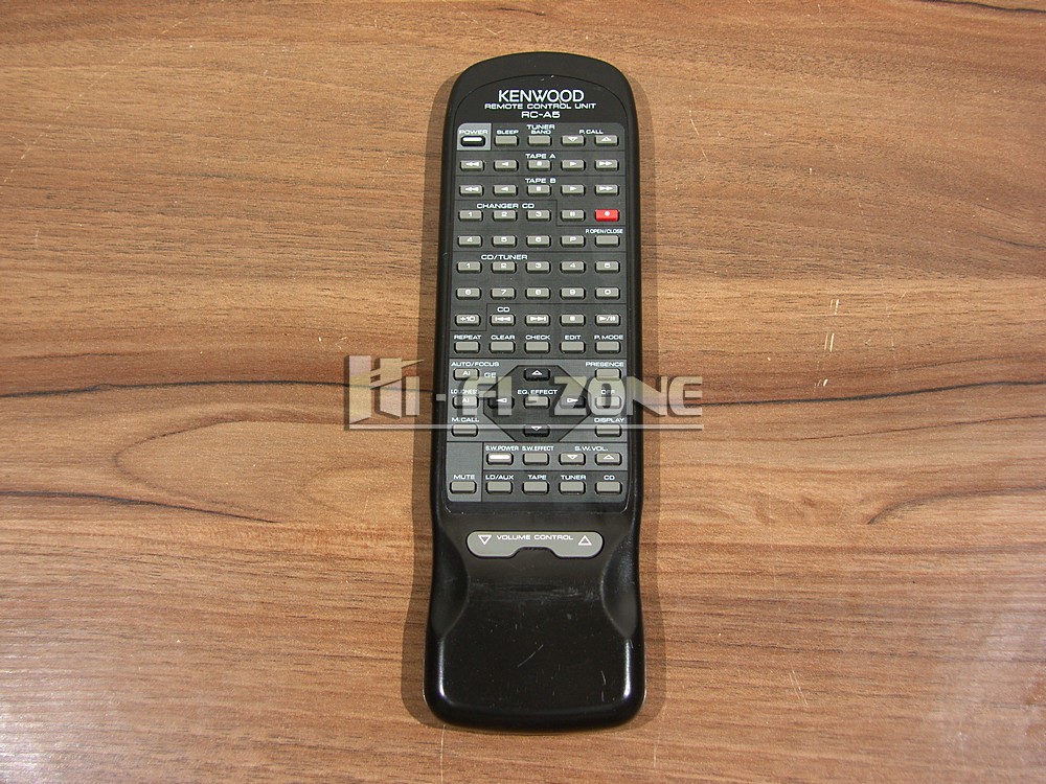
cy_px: 392
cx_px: 523
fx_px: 1360
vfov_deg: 32.2
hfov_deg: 42.1
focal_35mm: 45
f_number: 2.5
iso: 50
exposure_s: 1/50
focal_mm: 11.5
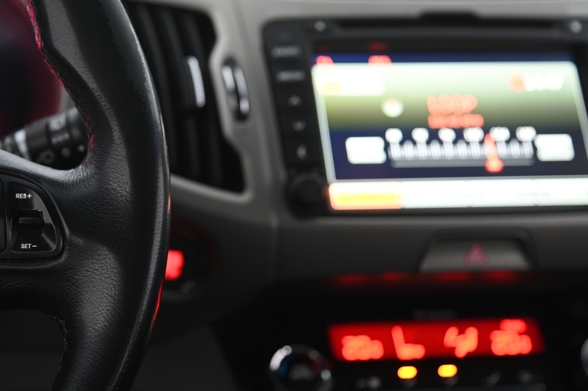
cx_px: 175
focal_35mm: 91
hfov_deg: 22.3
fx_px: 1485
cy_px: 183
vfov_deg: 15.0
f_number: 4
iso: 1000
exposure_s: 1/10
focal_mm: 55
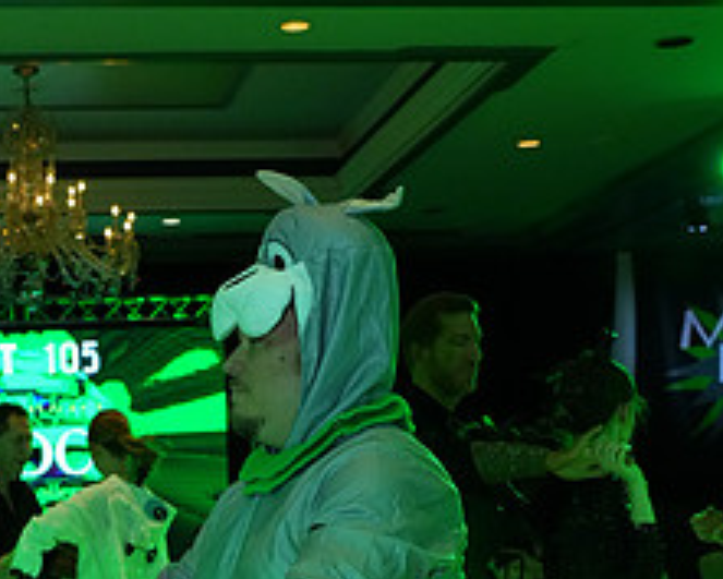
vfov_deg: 19.3
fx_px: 1584
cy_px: 726
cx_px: 159
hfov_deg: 25.3
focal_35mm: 74
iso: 3200
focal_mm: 30
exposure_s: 1/250
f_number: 8
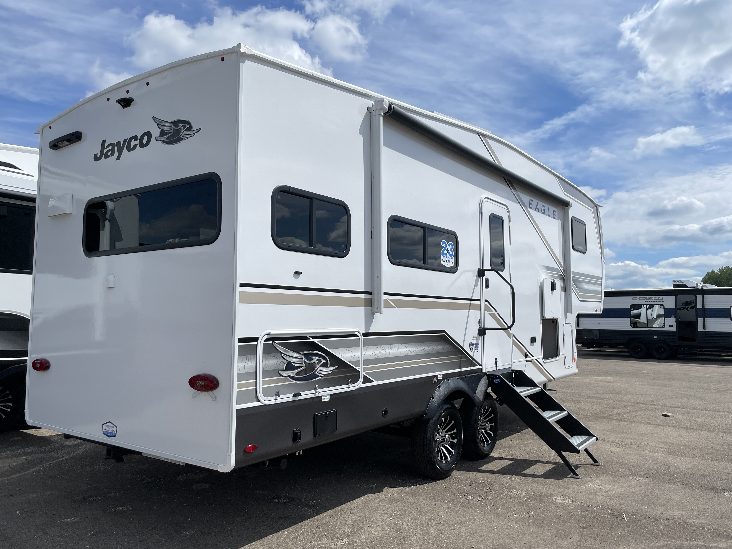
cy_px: 274
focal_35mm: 26
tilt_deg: +5.6
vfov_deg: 53.1
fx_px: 550
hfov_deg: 67.3
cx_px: 366
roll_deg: -0.2
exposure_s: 1/7299
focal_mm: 4.2
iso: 32
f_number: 1.6
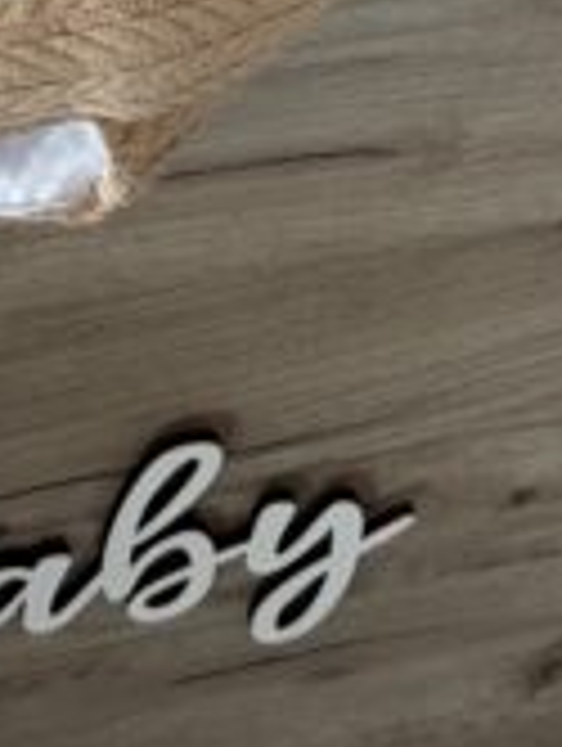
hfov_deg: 6.4
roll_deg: +1.2
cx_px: 85
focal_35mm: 231
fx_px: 4988
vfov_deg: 8.0
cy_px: -976
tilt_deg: -43.7
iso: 50
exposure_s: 1/121
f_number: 1.78
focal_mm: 6.76
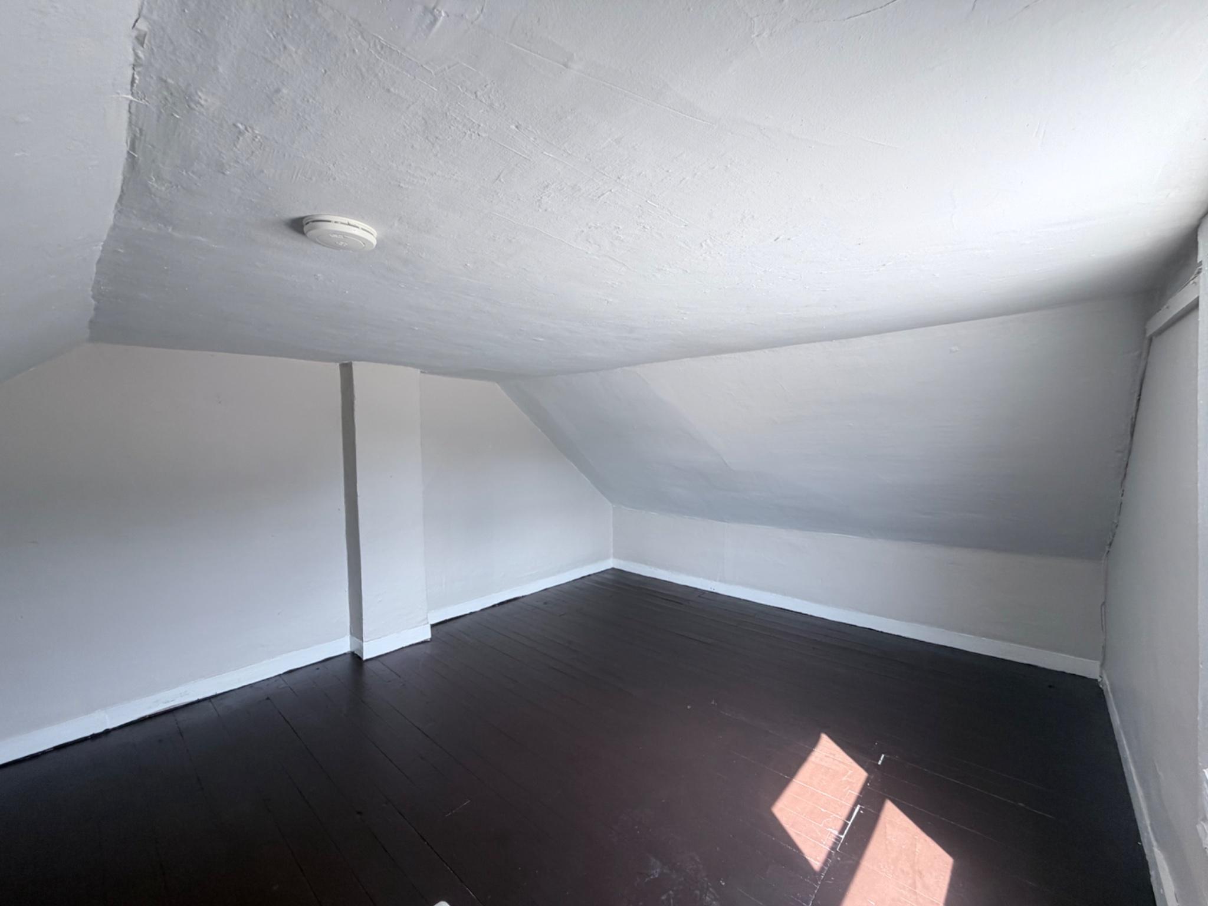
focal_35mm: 14
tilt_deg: -3.1
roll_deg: +1.7
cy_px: 453
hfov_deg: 102.1
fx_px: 489
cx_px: 604
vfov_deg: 85.7
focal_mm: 2.22
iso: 80
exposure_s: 1/121
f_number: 2.2
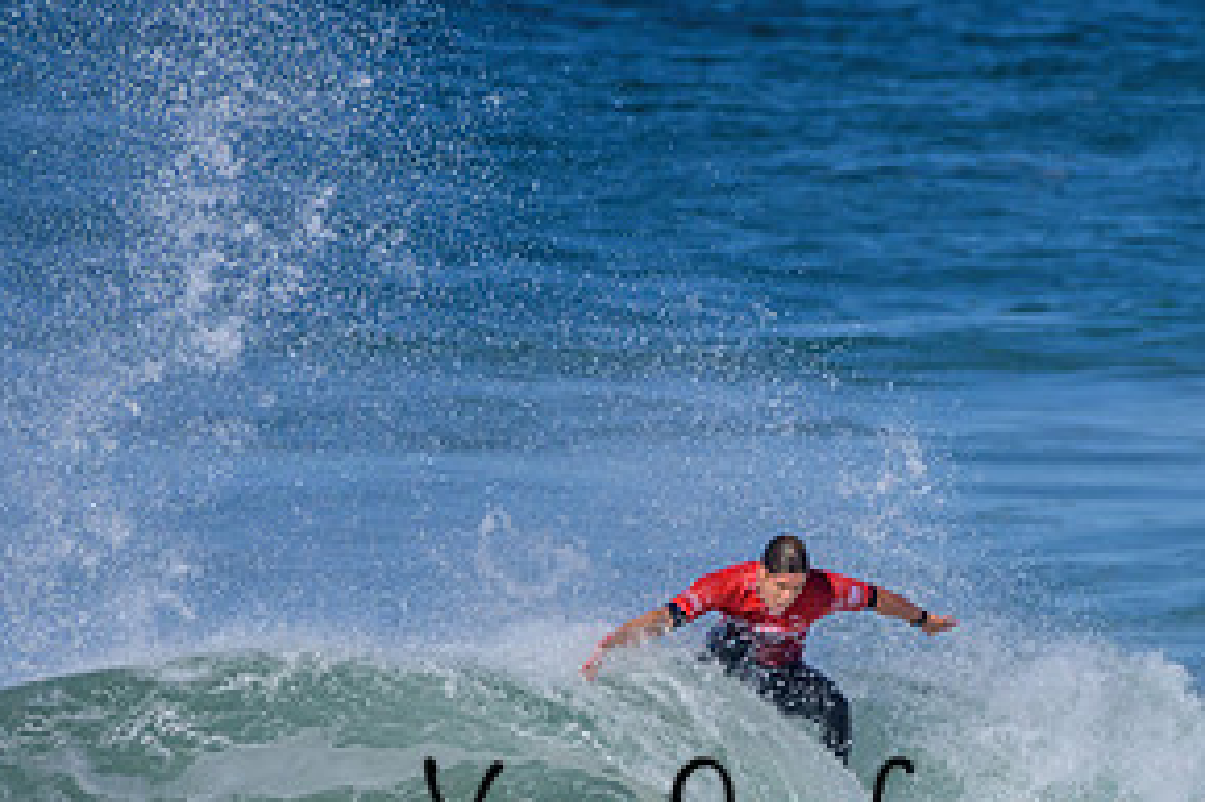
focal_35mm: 2003
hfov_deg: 1.0
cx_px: 852
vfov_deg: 0.7
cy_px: 787
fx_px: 67004
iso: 900
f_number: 11
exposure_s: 1/3200
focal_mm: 1000
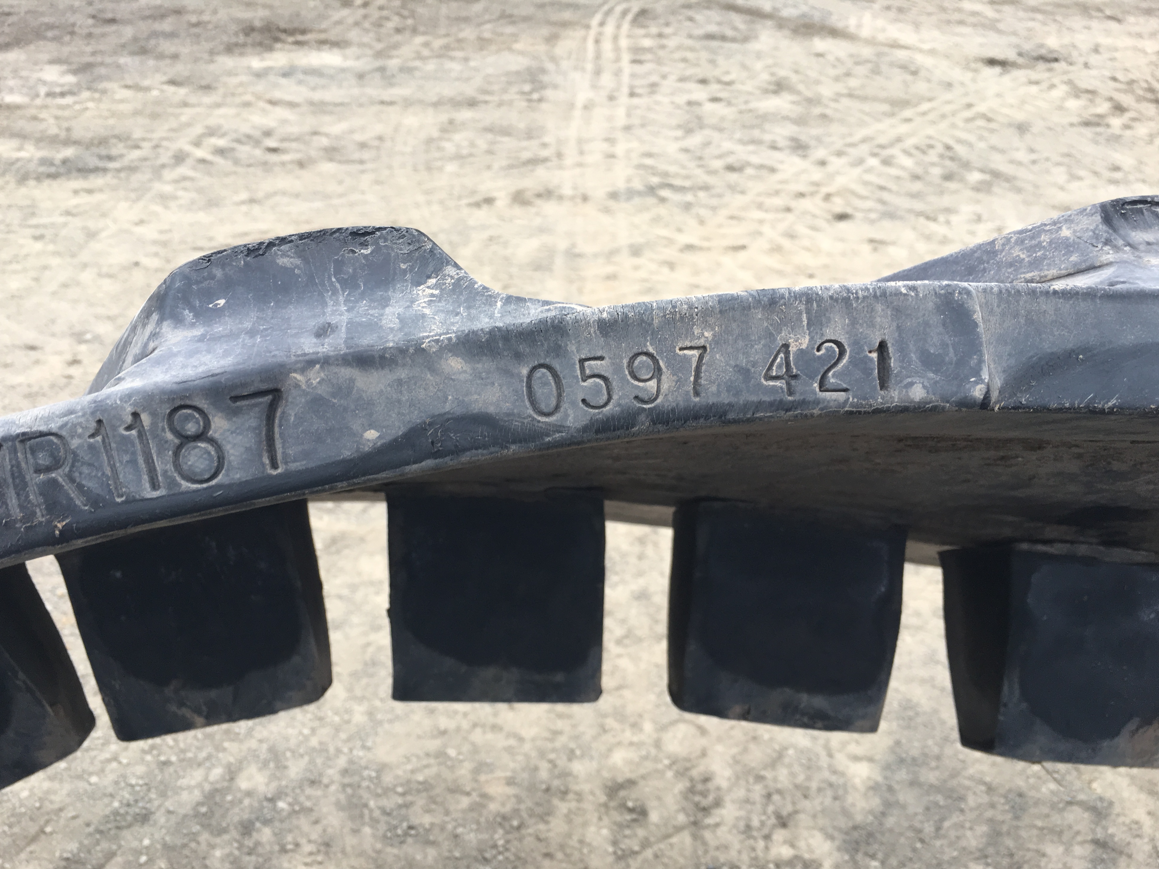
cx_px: 573
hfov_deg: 60.0
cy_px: 447
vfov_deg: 46.8
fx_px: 1004
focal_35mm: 30
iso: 40
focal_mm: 4.15
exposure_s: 1/120
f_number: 2.2
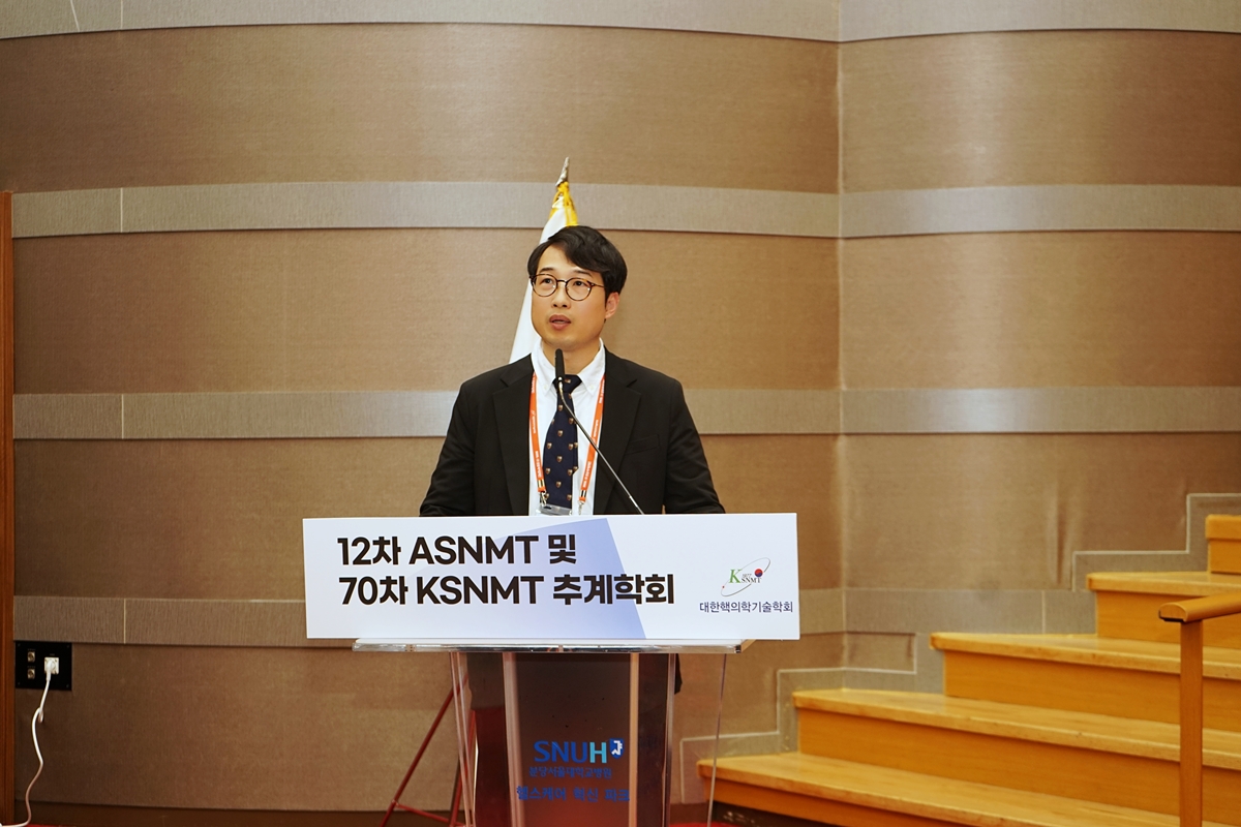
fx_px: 1551
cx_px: 620
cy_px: 414
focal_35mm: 45
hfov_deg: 43.6
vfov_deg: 29.9
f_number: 4.5
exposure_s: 1/60
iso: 320
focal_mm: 45
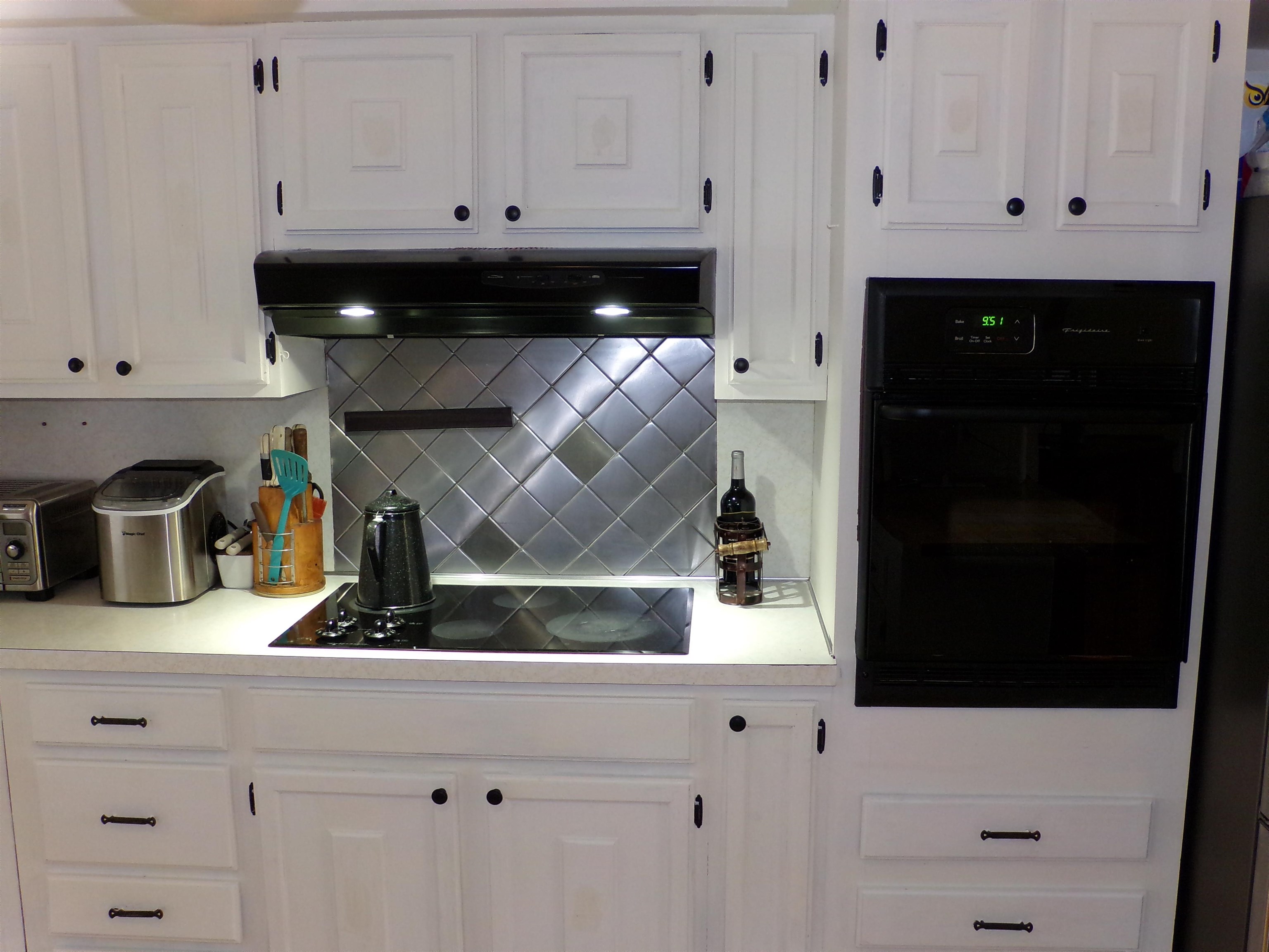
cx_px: 634
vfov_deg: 42.9
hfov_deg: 55.4
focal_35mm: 33
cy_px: 476
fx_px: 1210
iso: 200
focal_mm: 5.9
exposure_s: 1/34
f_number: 3.4
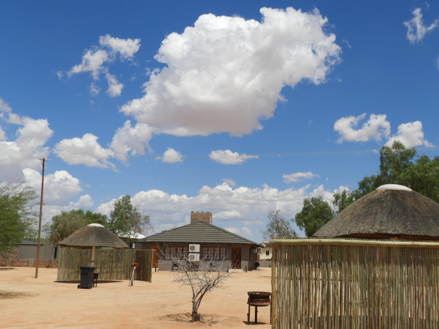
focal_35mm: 42
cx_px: 268
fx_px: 533
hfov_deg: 44.5
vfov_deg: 34.3
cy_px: 166
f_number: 4
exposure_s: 1/2000
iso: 100
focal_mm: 5.4
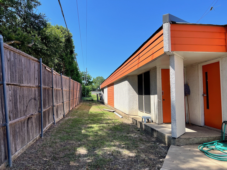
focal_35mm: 26
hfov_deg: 67.3
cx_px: 114
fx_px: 170
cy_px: 85
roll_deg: +0.5
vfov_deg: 53.1
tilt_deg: +2.6
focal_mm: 5.7
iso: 50
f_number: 1.5
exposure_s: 1/2841
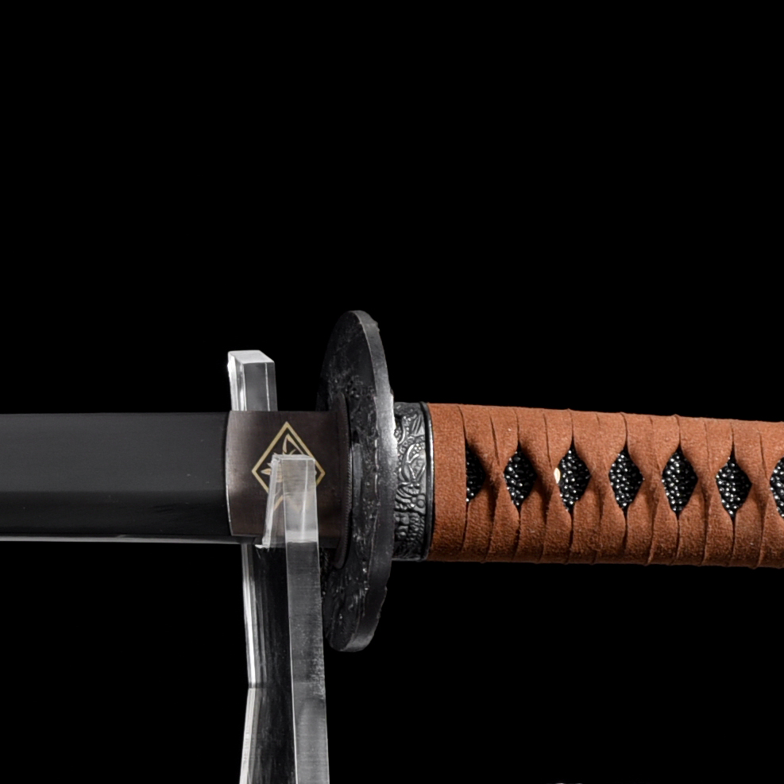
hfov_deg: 5.5
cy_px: 734
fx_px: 7969
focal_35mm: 311
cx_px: -616
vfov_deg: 5.6
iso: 100
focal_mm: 60
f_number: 6.3
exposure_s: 1/160
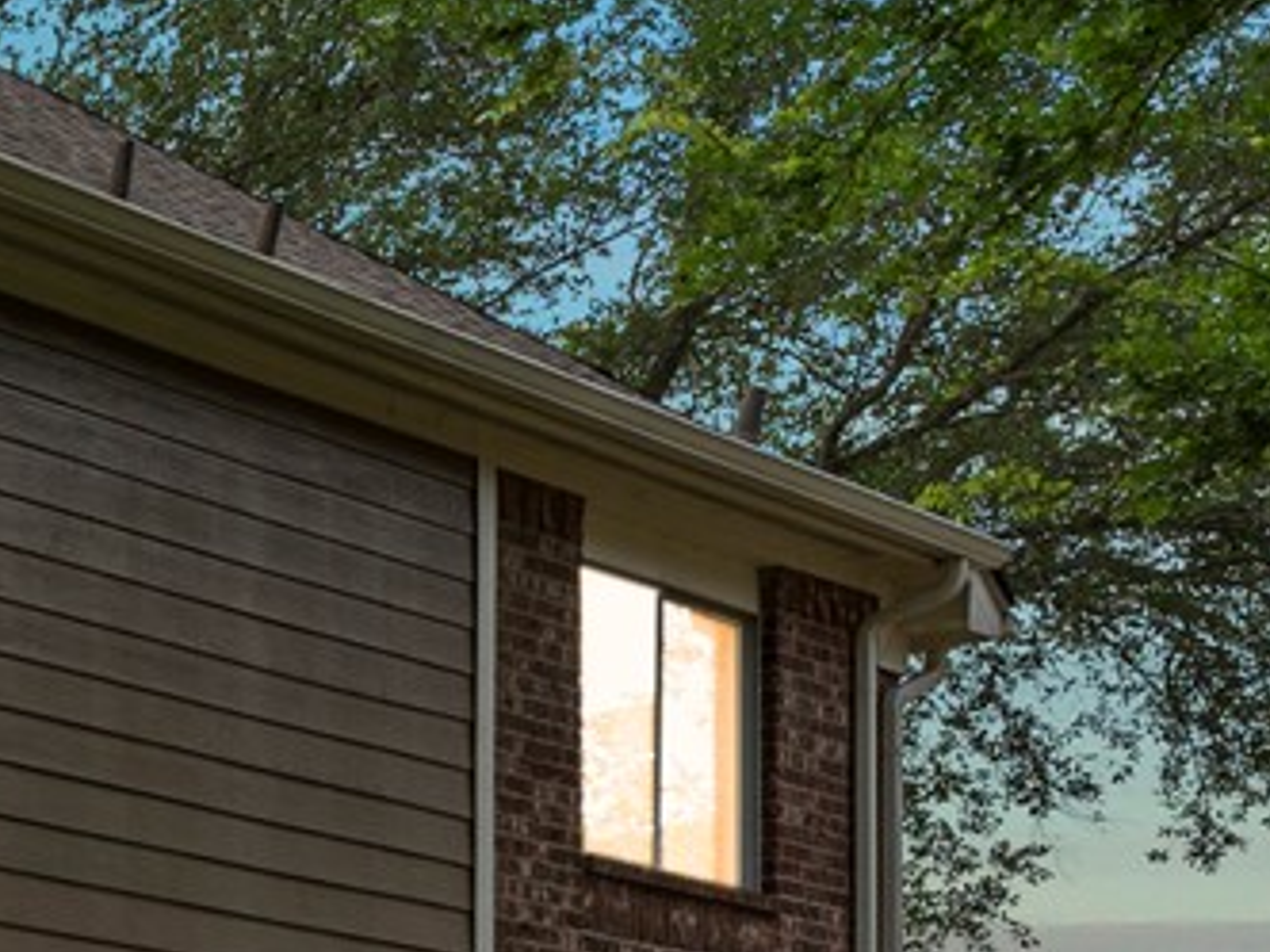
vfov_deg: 15.5
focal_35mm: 88
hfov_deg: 11.9
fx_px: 3229
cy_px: 1411
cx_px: -2441
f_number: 8
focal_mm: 14
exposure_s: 1/250
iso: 100
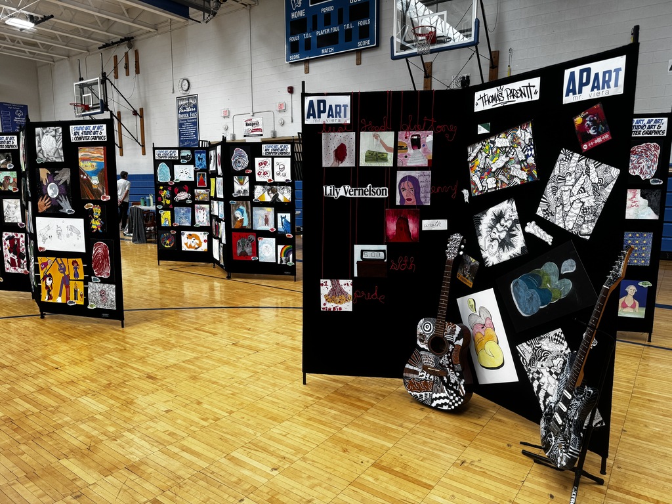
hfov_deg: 71.6
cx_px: 336
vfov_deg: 56.8
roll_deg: -0.5
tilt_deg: -7.8
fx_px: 466
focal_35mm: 24
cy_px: 252
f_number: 1.78
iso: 100
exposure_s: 1/121
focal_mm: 6.76
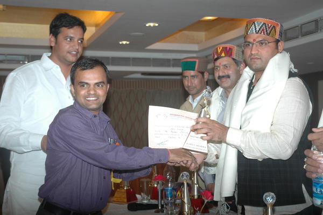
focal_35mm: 57
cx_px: 162
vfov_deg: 23.7
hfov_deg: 35.1
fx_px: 511
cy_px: 108
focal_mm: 38
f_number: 4.2
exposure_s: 1/60
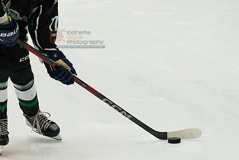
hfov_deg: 6.2
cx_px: 34
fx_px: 2186
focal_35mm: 329
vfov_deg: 4.2
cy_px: 17
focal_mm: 150
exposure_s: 1/640
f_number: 4
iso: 2000
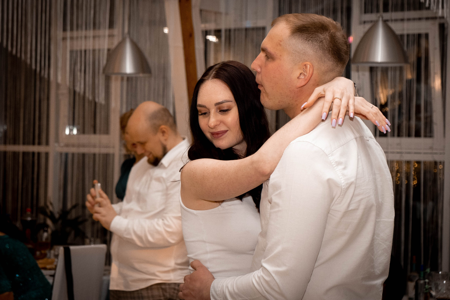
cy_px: 123
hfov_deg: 23.4
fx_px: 1087
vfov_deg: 15.7
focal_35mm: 87
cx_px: 231
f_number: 4.5
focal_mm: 48.4
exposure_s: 1/160
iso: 2000
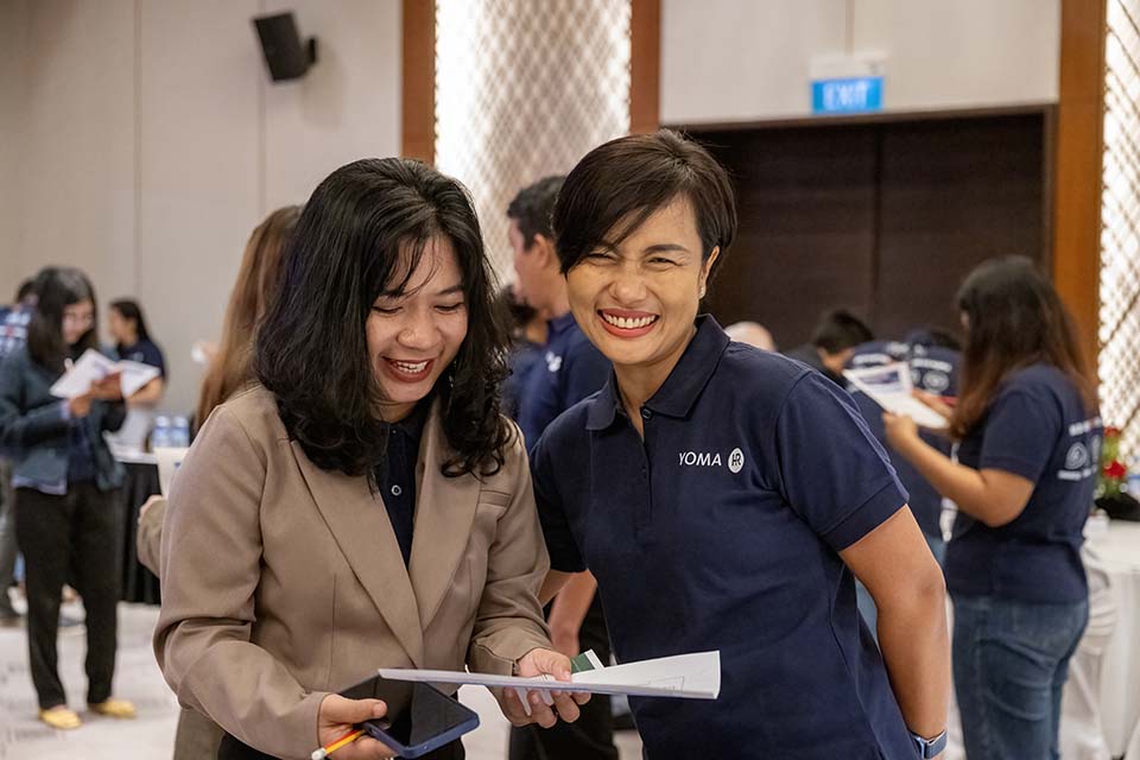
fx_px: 1552
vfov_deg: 27.5
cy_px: 380
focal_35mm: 49
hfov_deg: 40.3
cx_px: 570
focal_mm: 49
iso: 11400
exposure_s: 1/200
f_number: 3.5
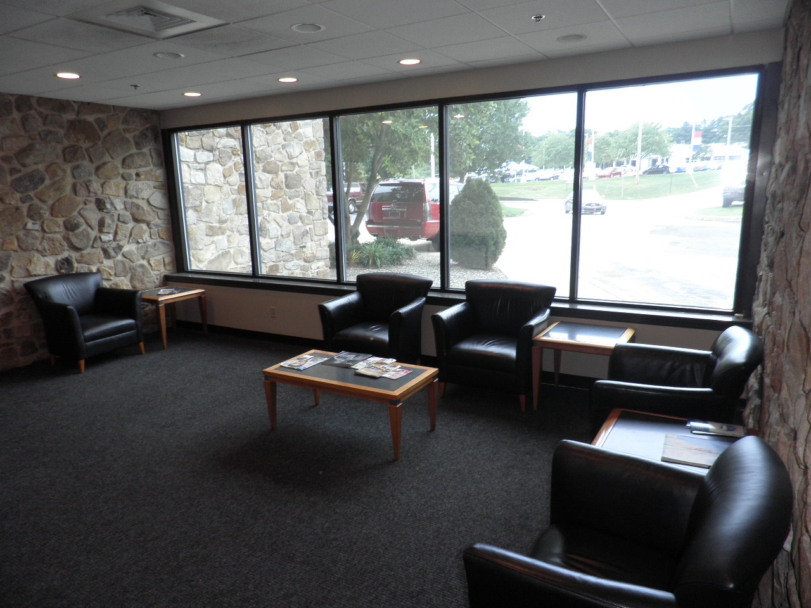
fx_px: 562
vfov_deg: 56.8
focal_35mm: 24
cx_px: 406
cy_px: 304
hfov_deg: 71.6
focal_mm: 4.3
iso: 100
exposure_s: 1/40
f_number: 3.3
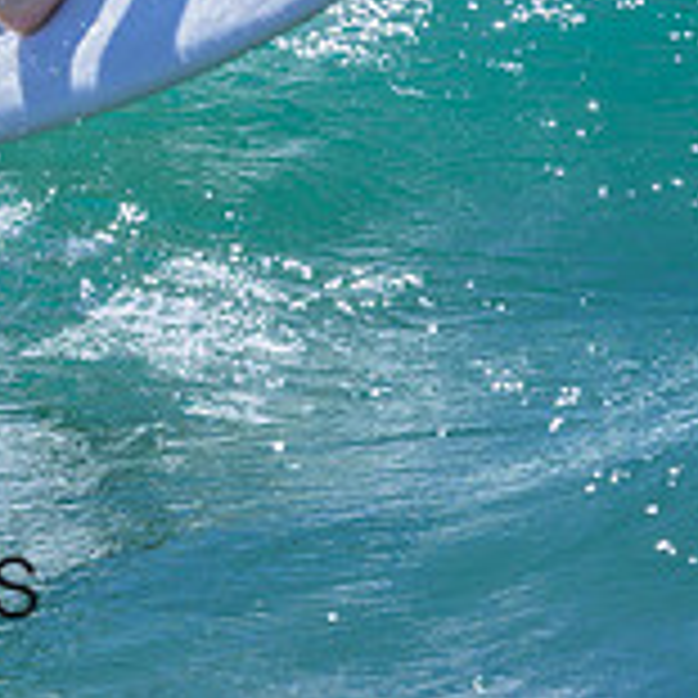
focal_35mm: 2809
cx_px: -171
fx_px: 64082
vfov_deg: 0.6
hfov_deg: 0.6
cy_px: -262
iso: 180
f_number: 6.3
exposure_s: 1/2000
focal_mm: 800
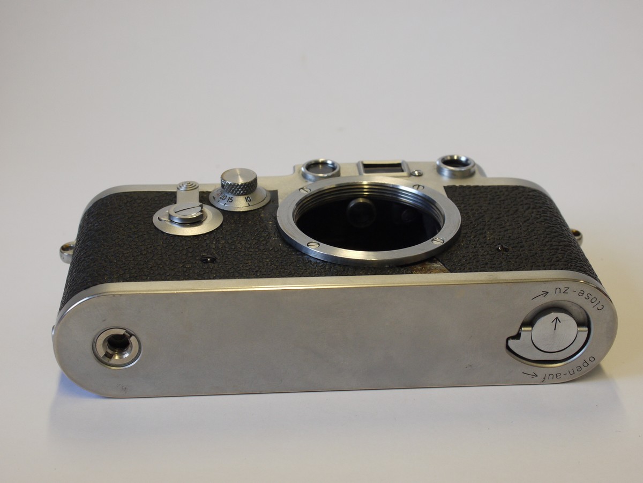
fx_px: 1115
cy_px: 242
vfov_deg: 24.4
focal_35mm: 60
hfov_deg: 32.2
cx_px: 322
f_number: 8
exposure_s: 1/50
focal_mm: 30
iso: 400
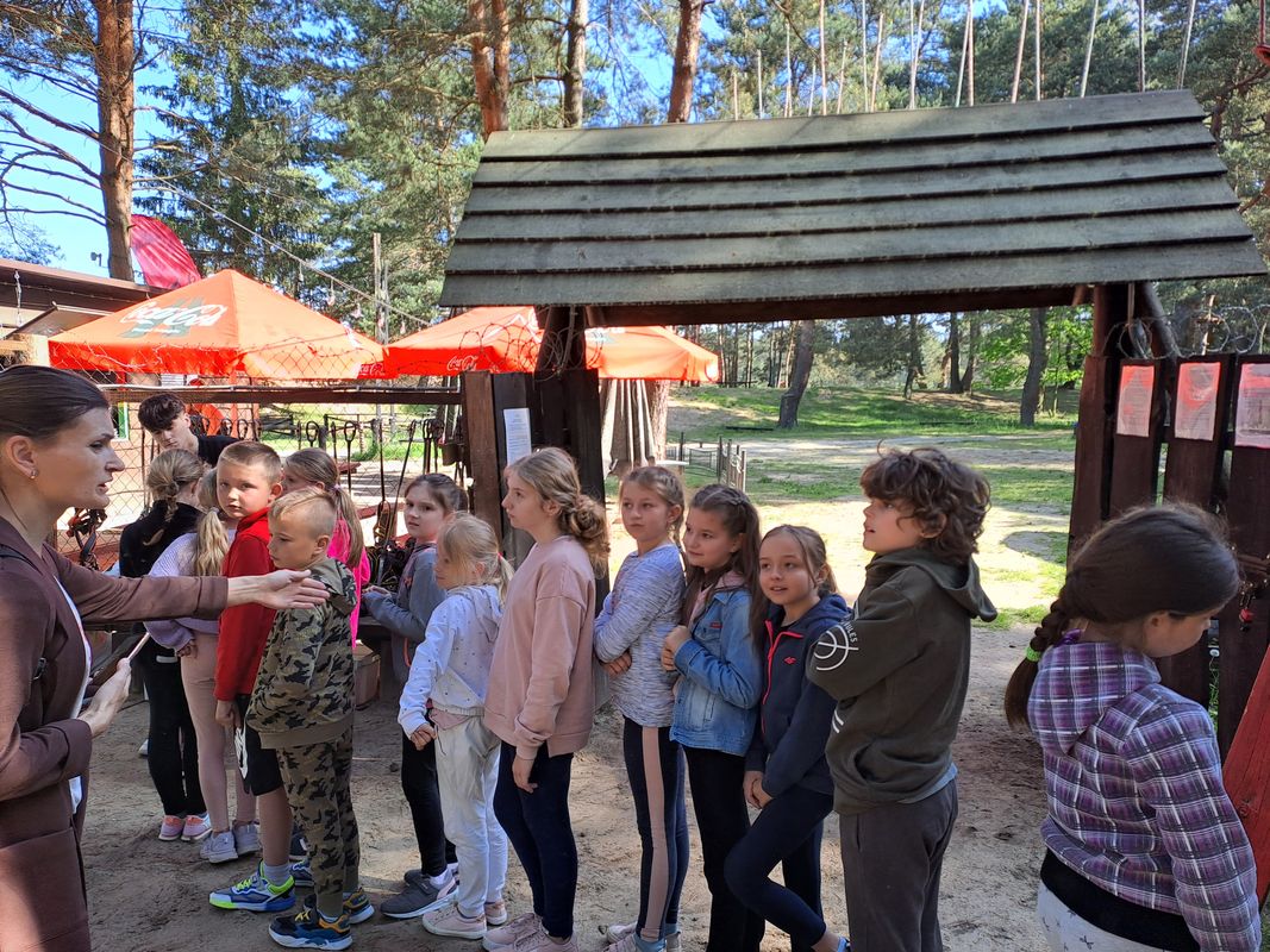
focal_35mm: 25
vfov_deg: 54.9
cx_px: 635
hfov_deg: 69.4
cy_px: 476
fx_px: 917
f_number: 1.8
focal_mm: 4.65
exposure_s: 1/178
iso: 32
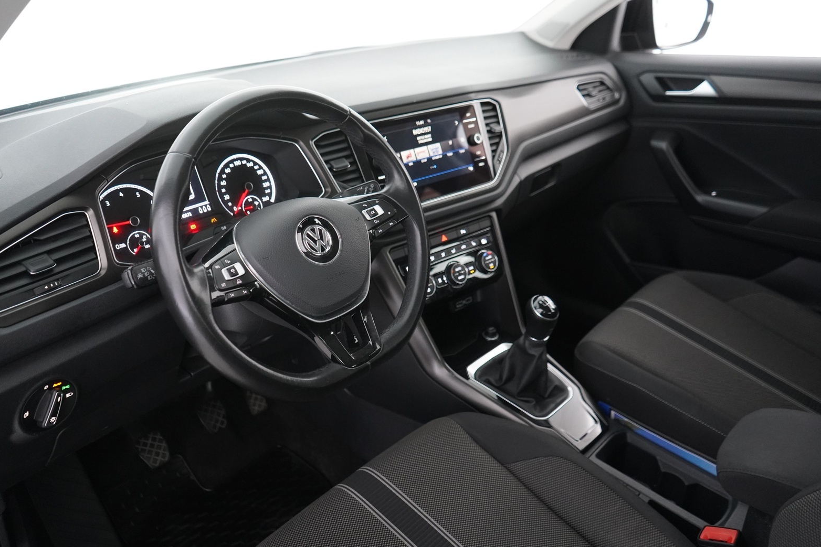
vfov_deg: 45.0
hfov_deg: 63.6
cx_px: 398
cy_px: 271
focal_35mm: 29
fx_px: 661
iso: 5000
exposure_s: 1/40
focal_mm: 28
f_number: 3.5
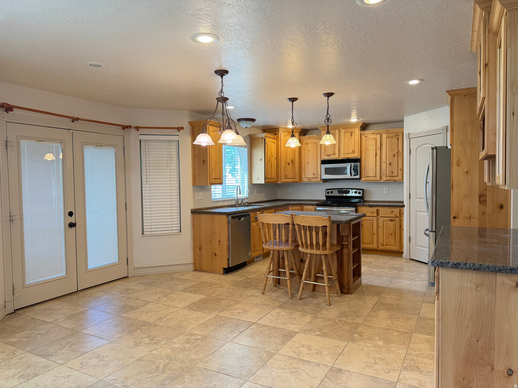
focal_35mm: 24
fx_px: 359
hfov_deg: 71.6
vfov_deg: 56.8
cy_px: 194
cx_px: 259
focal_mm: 6.76
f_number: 1.78
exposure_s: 1/120
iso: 400
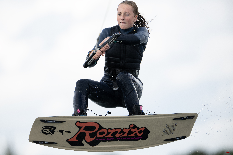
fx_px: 2589
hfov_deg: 5.2
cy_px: 78
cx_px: 116
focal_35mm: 400
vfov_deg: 3.4
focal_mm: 400
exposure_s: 1/2000
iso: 320
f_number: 4
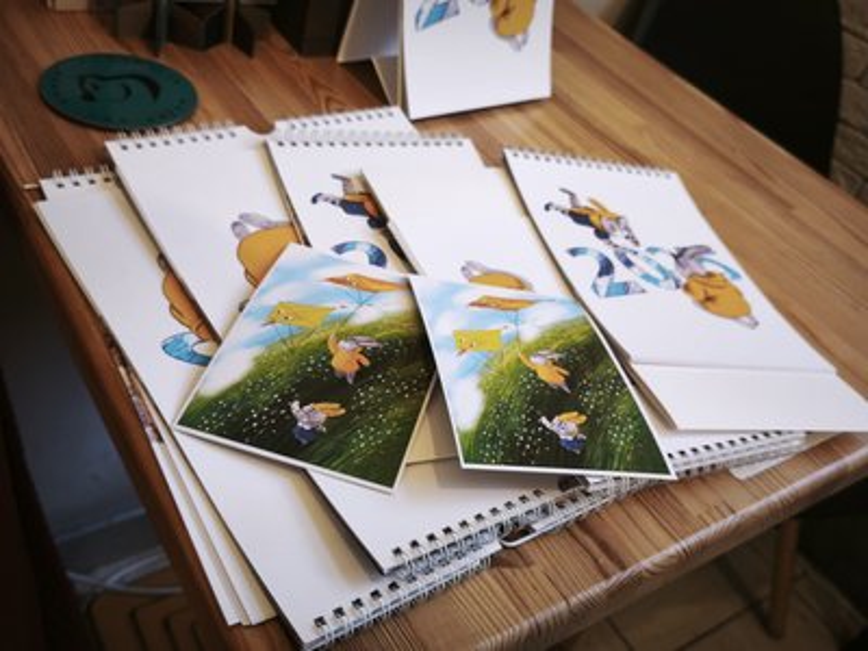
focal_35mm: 35
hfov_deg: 52.6
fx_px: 878
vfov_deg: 40.7
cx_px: 434
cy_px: 326
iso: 500
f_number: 1.7
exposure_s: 1/33.3
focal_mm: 5.35
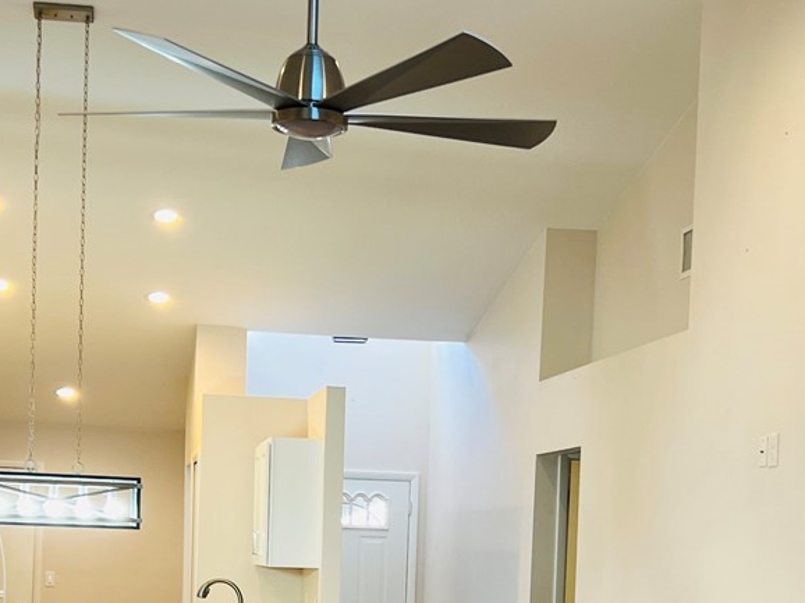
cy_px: 635
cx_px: 350
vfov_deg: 19.7
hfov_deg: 27.0
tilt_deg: -1.2
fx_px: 1674
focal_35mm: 72
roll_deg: -0.5
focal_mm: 5.7
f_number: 1.5
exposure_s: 1/60
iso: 80
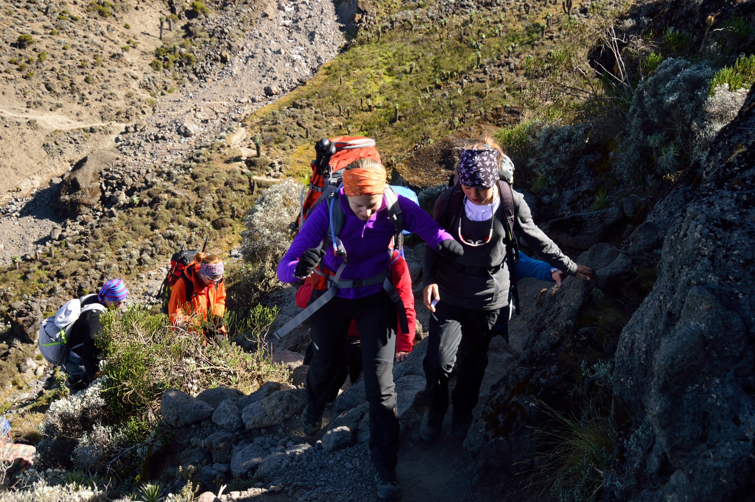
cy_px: 251
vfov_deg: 26.4
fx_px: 1069
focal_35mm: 51
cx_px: 378
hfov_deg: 38.9
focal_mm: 34
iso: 400
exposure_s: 1/320
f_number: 9
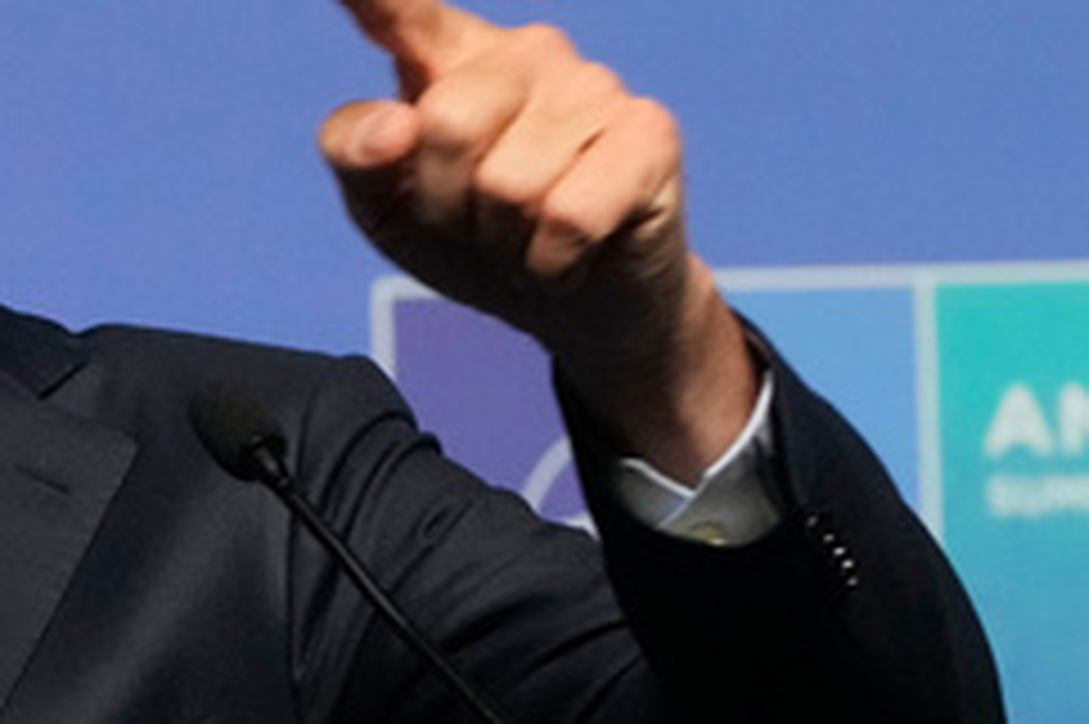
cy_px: 342
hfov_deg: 2.2
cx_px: -148
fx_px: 28324
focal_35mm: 937
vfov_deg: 1.5
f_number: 8
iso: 5000
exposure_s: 1/320
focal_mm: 221
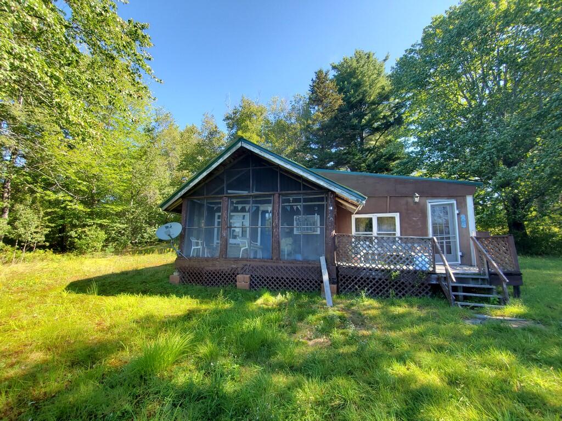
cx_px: 281
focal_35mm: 13
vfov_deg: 89.9
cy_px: 210
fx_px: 211
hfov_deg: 106.2
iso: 50
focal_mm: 1.8
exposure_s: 1/217
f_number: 2.2
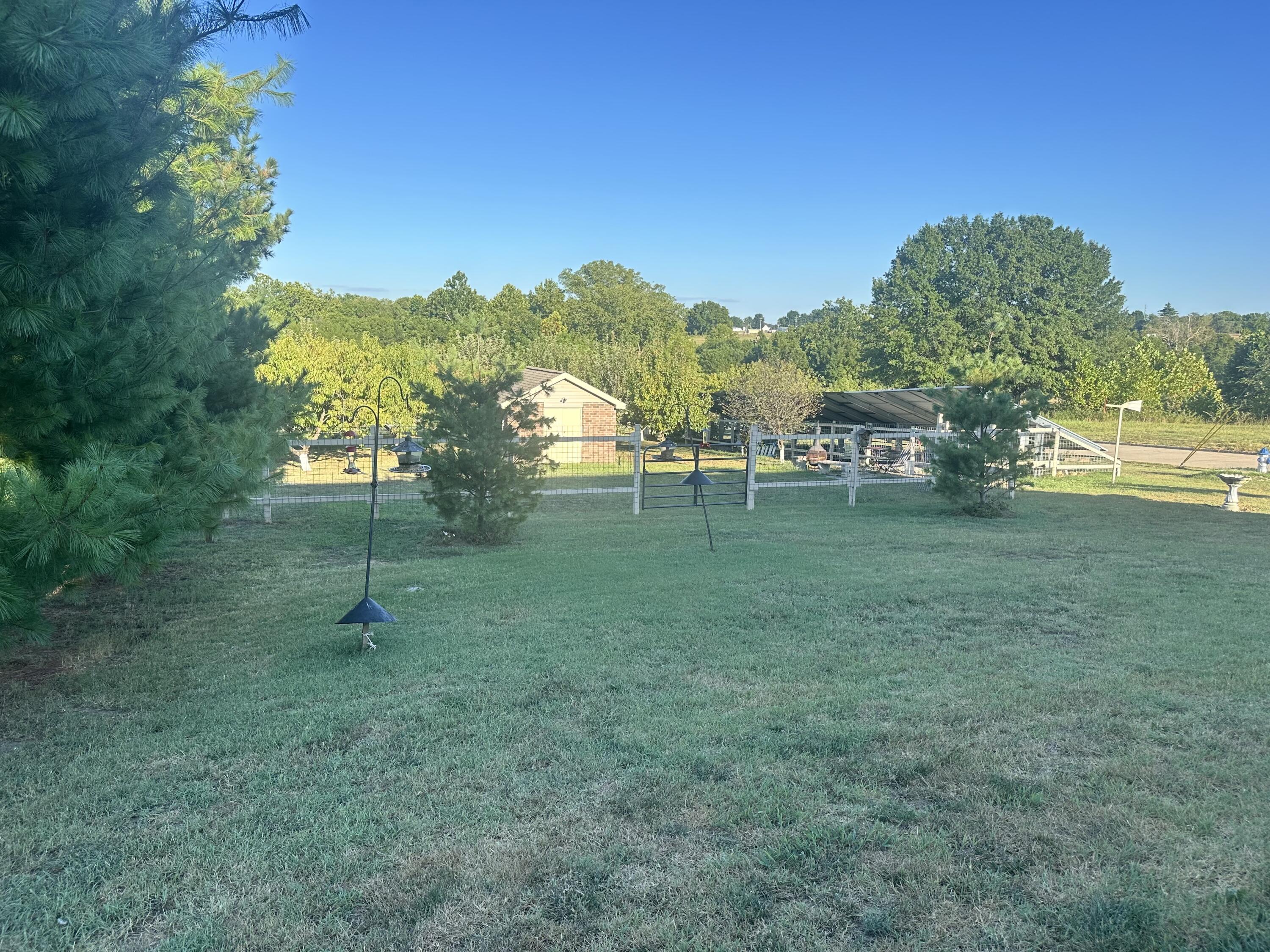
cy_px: 476
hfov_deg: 71.6
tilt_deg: -8.6
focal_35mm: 24
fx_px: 881
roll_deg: -1.6
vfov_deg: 56.8
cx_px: 635
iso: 80
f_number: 1.78
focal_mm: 6.86
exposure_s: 1/1144
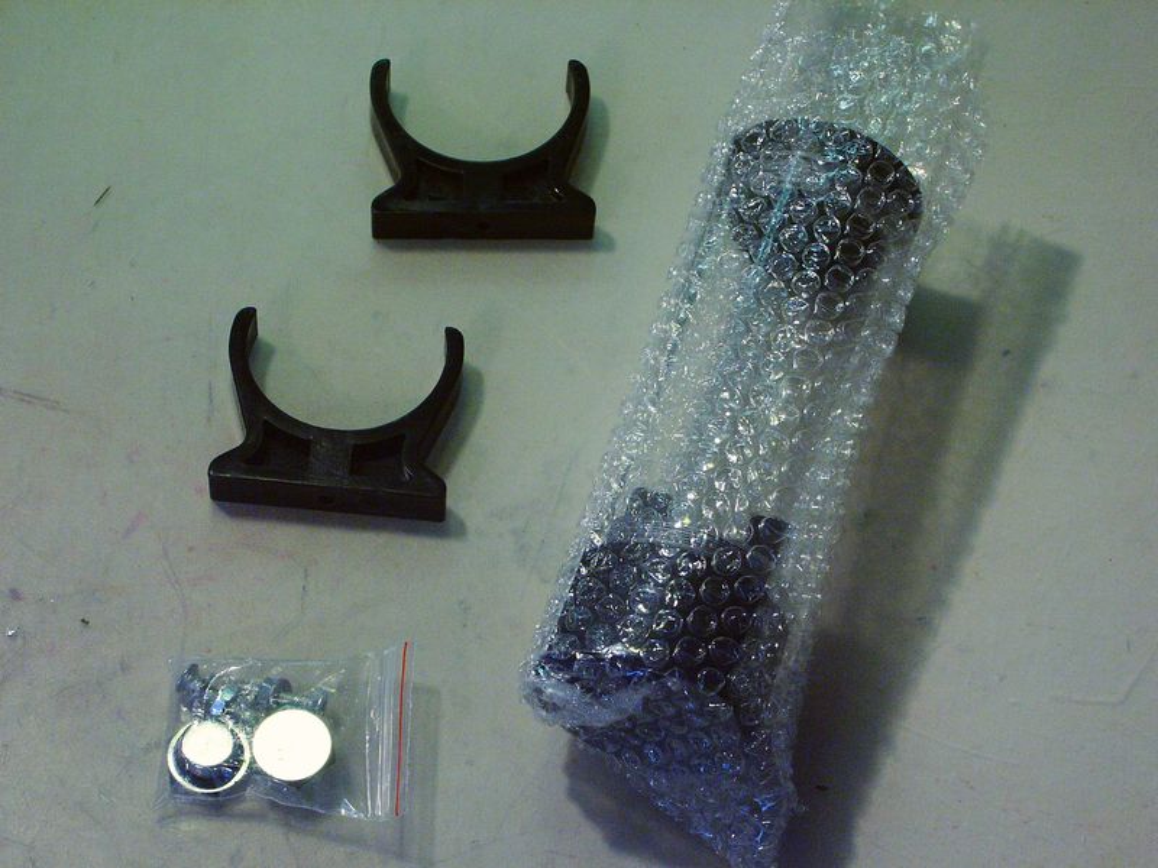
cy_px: 434
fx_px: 2977
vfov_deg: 16.6
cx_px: 579
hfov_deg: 22.0
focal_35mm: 89
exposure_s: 1/90
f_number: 5.6
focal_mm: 22.01
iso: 400
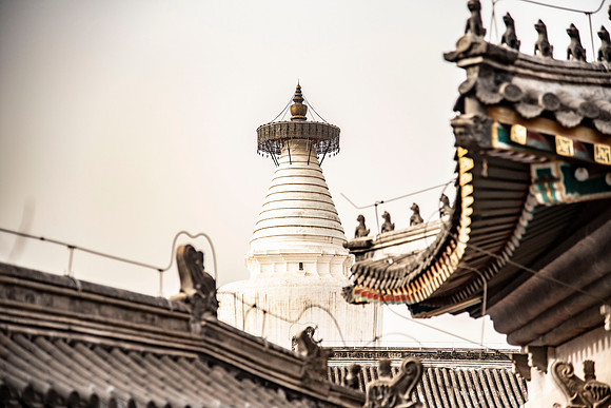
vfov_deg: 14.0
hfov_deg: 20.8
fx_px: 1664
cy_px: 204
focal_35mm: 98
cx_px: 306
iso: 500
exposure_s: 1/1600
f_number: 4
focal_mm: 98
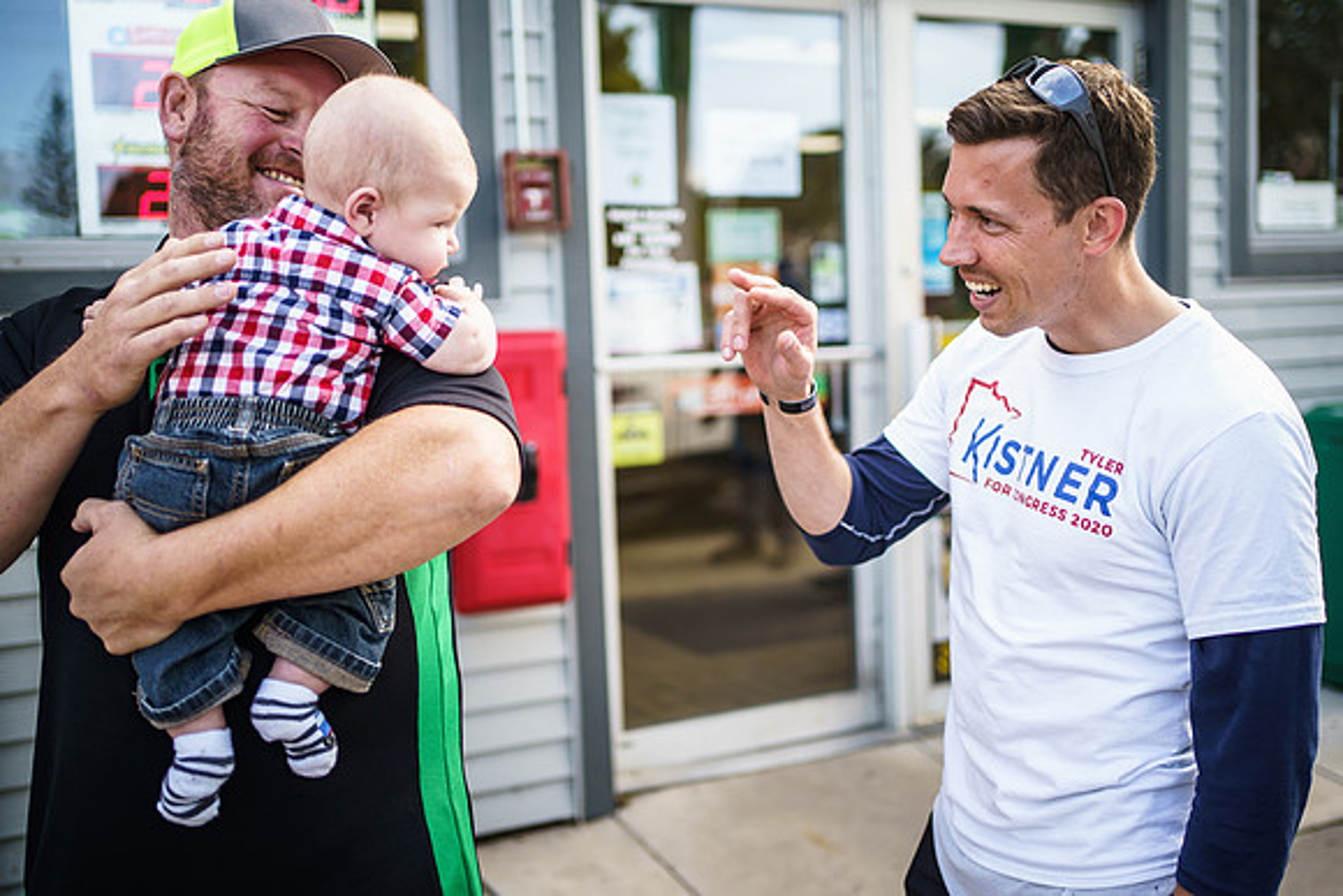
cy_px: 401
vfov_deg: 34.0
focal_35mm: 39
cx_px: 695
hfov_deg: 49.2
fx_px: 1465
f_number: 1.8
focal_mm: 35
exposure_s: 1/1000
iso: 250
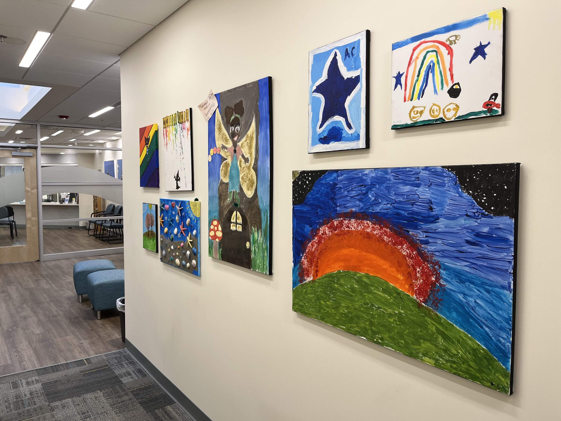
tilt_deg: -4.2
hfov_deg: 67.3
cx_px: 280
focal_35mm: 26
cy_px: 210
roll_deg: +0.5
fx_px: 421
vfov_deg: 53.1
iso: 64
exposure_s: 1/100
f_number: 1.6
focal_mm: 5.1
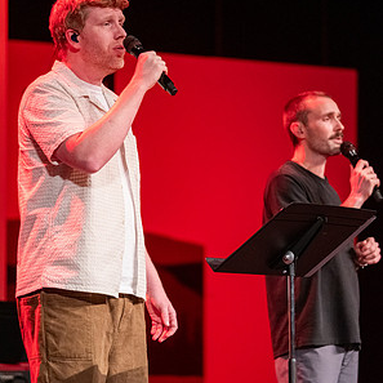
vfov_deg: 6.5
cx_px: 192
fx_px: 3380
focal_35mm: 270
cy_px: 179
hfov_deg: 6.5
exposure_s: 1/210
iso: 6400
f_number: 2.8
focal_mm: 140
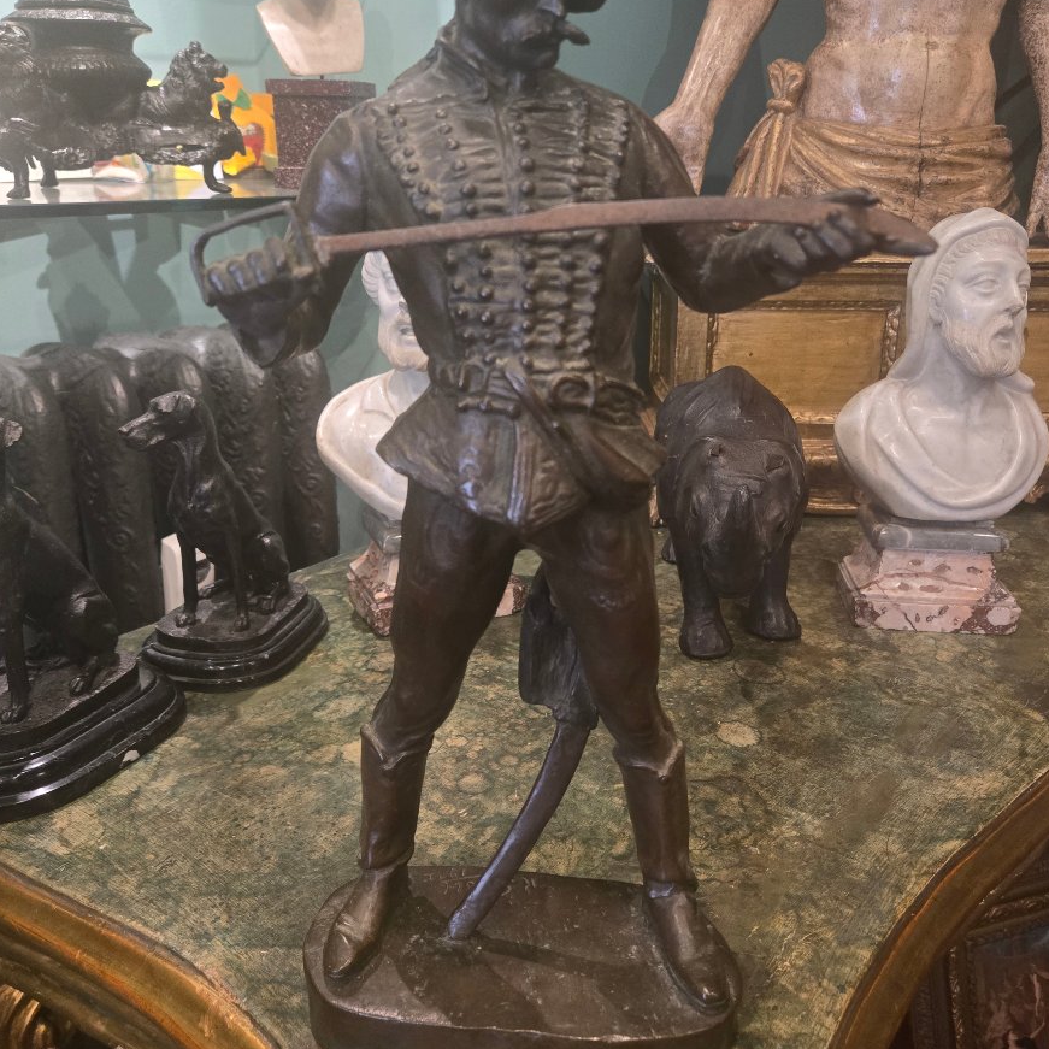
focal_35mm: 28
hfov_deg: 57.3
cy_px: 464
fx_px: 960
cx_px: 535
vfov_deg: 57.2
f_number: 1.8
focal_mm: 5.4
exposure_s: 1/100
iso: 400
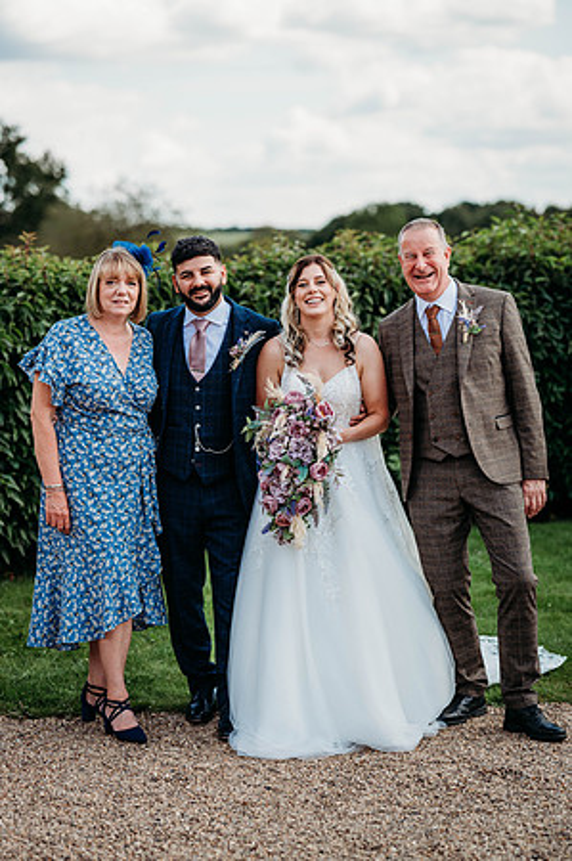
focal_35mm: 85
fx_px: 2030
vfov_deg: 23.9
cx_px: 286
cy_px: 430
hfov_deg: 16.0
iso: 100
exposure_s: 1/1000
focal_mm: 85
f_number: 2.5
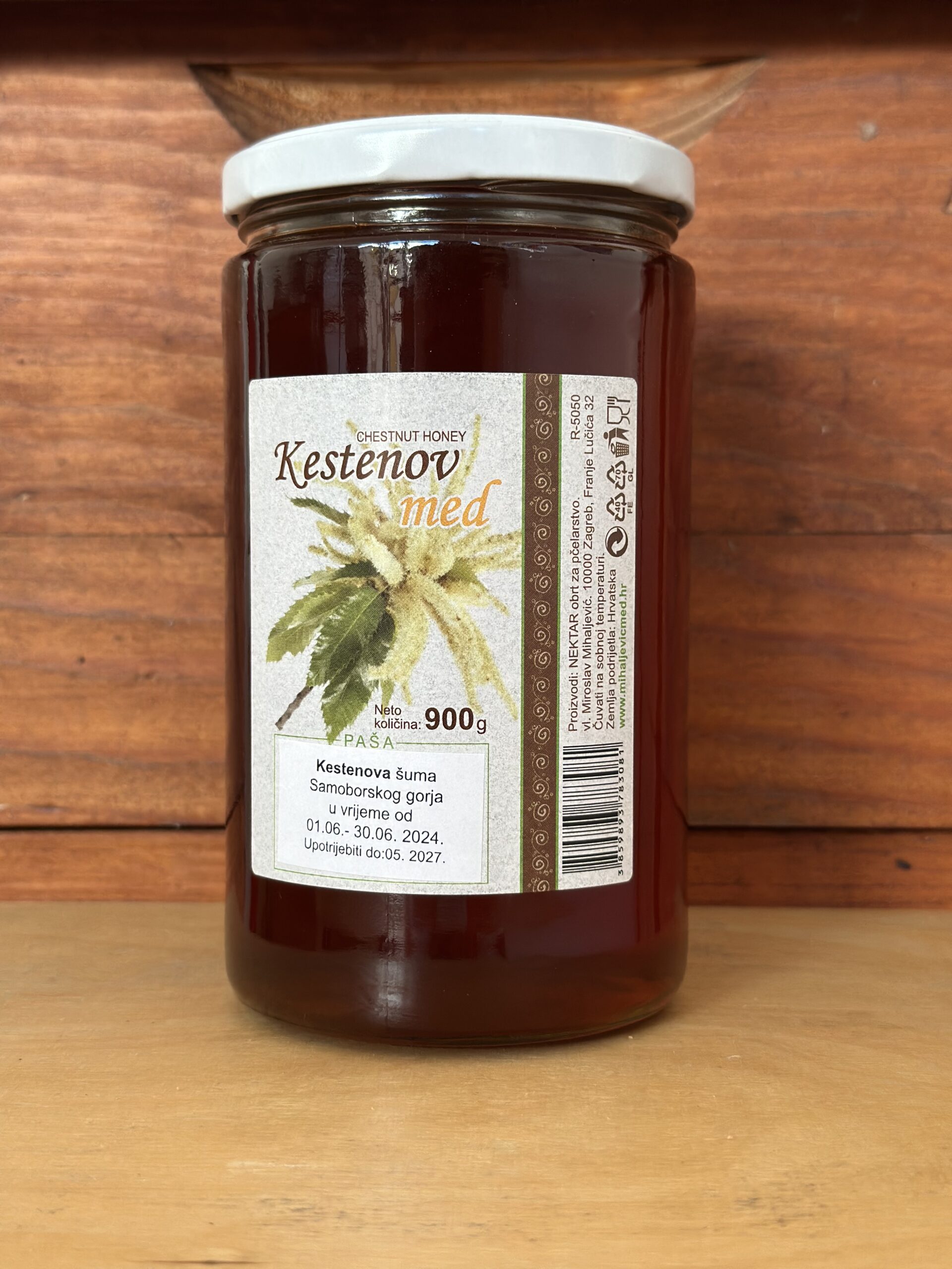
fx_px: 1760
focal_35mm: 48
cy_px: 634
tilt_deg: -3.2
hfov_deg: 30.3
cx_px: 476
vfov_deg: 39.7
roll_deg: -0.5
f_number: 1.78
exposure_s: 1/111
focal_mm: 6.86
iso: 125
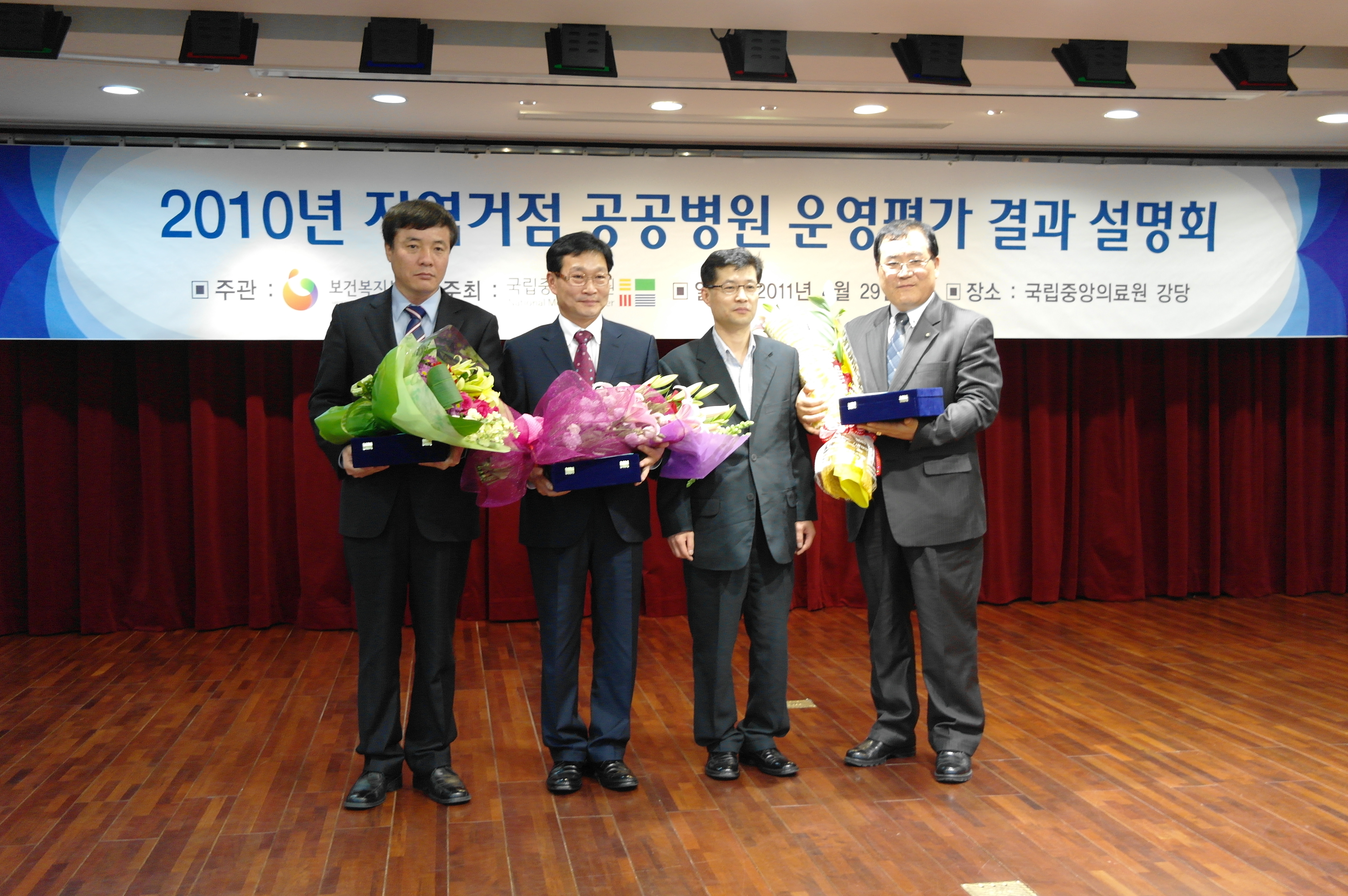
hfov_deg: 50.7
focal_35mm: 38
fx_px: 1422
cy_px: 448
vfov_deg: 35.0
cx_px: 674
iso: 800
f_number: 4
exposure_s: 1/25
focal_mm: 25
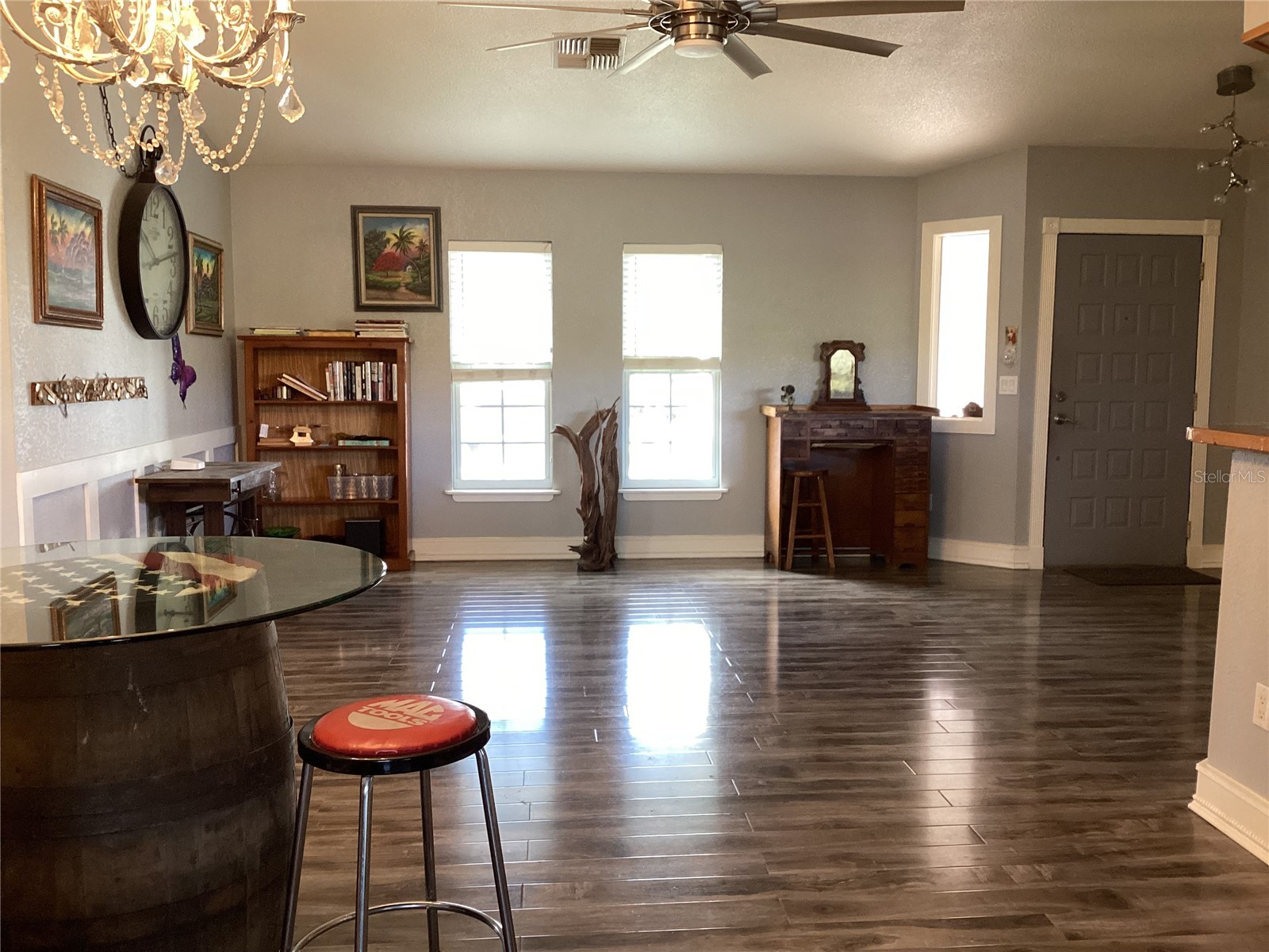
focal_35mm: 31
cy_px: 476
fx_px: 1136
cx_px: 634
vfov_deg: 45.4
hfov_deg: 58.4
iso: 200
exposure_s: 1/60
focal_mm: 3.3
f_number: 2.4
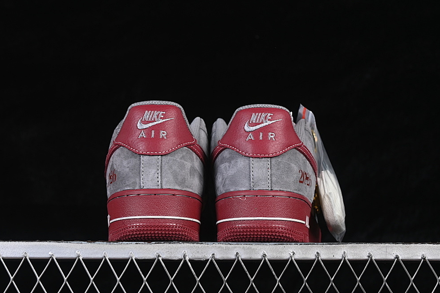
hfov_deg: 24.8
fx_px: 1002
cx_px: 215
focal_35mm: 82
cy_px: 142
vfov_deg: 16.7
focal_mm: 50
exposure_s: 1/60
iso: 160
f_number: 7.1
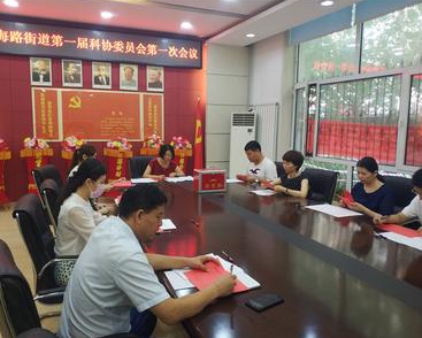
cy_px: 167
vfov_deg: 43.4
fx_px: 425
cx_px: 193
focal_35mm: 34
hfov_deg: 52.8
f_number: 2
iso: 293
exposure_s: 1/25
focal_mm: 4.5
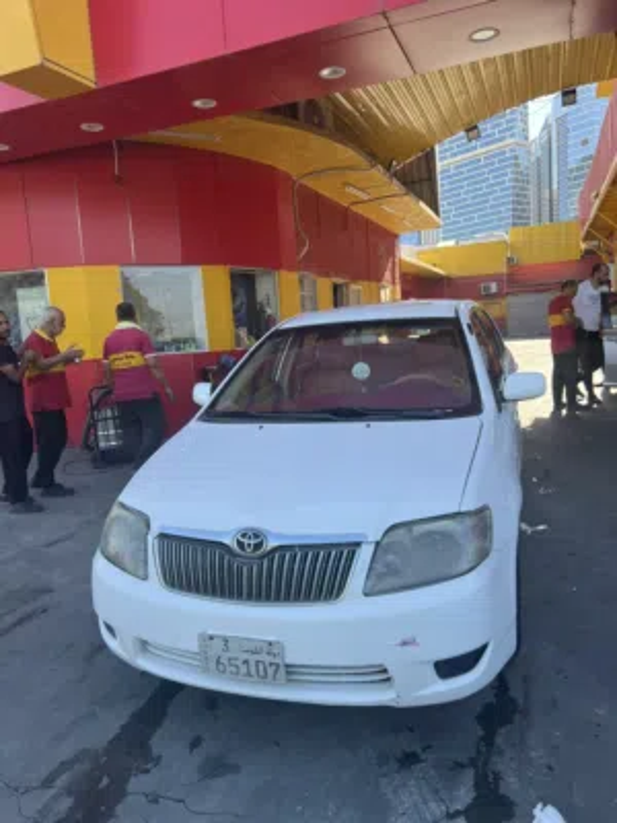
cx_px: 308
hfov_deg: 53.1
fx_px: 618
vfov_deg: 67.3
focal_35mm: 26
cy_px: 412
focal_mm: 5.7
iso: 50
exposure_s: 1/808
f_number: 1.5
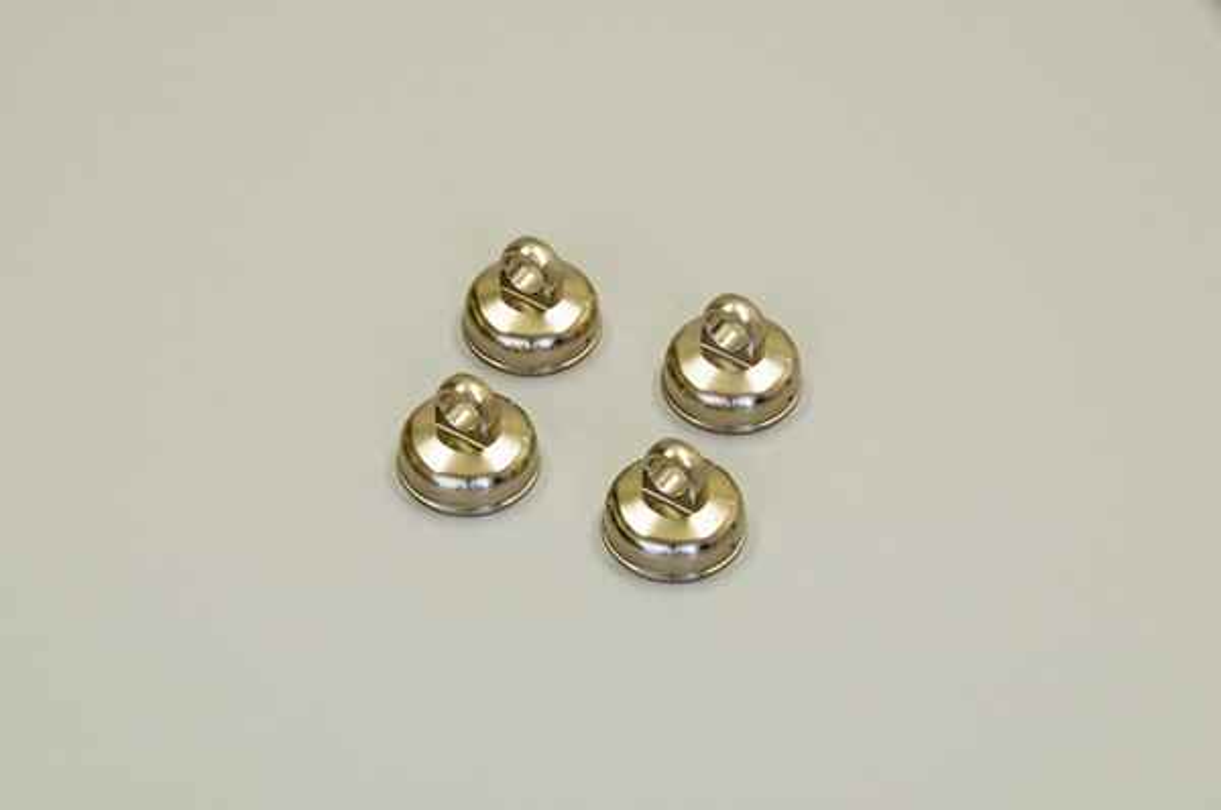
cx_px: 610
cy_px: 405
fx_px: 4825
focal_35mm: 142
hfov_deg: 14.4
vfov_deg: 9.6
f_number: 22
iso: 200
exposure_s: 1
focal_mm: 95
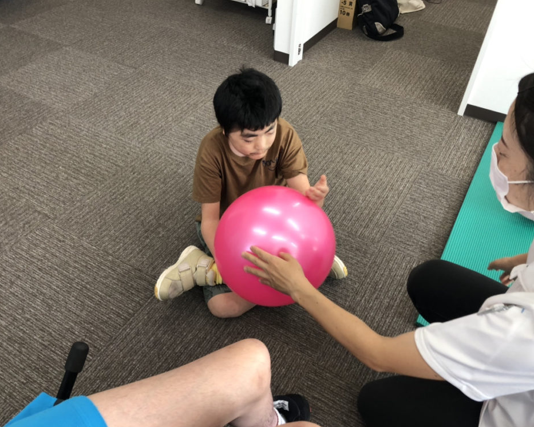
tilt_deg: -42.0
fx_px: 474
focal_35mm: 30
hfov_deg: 58.8
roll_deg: -1.1
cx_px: 255
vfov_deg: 48.5
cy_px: 210
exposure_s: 1/20
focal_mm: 3.99
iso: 40
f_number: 1.8
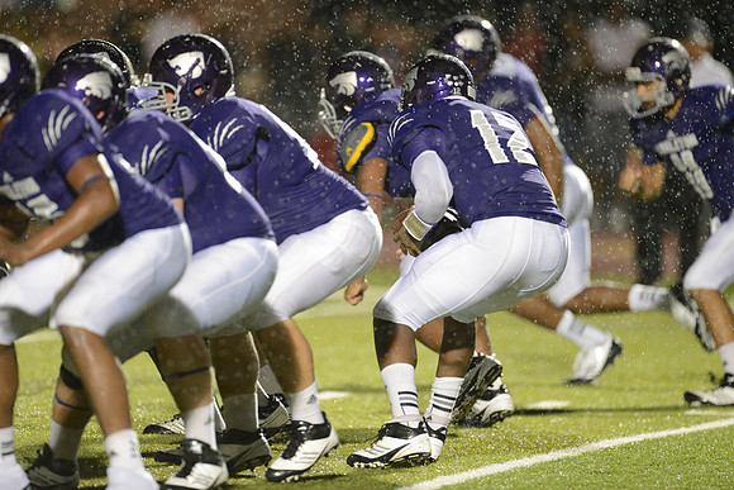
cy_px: 245
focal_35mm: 400
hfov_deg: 5.2
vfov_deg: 3.4
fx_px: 8157
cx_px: 367
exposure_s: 1/1000
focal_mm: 400
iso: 5000
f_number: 2.8
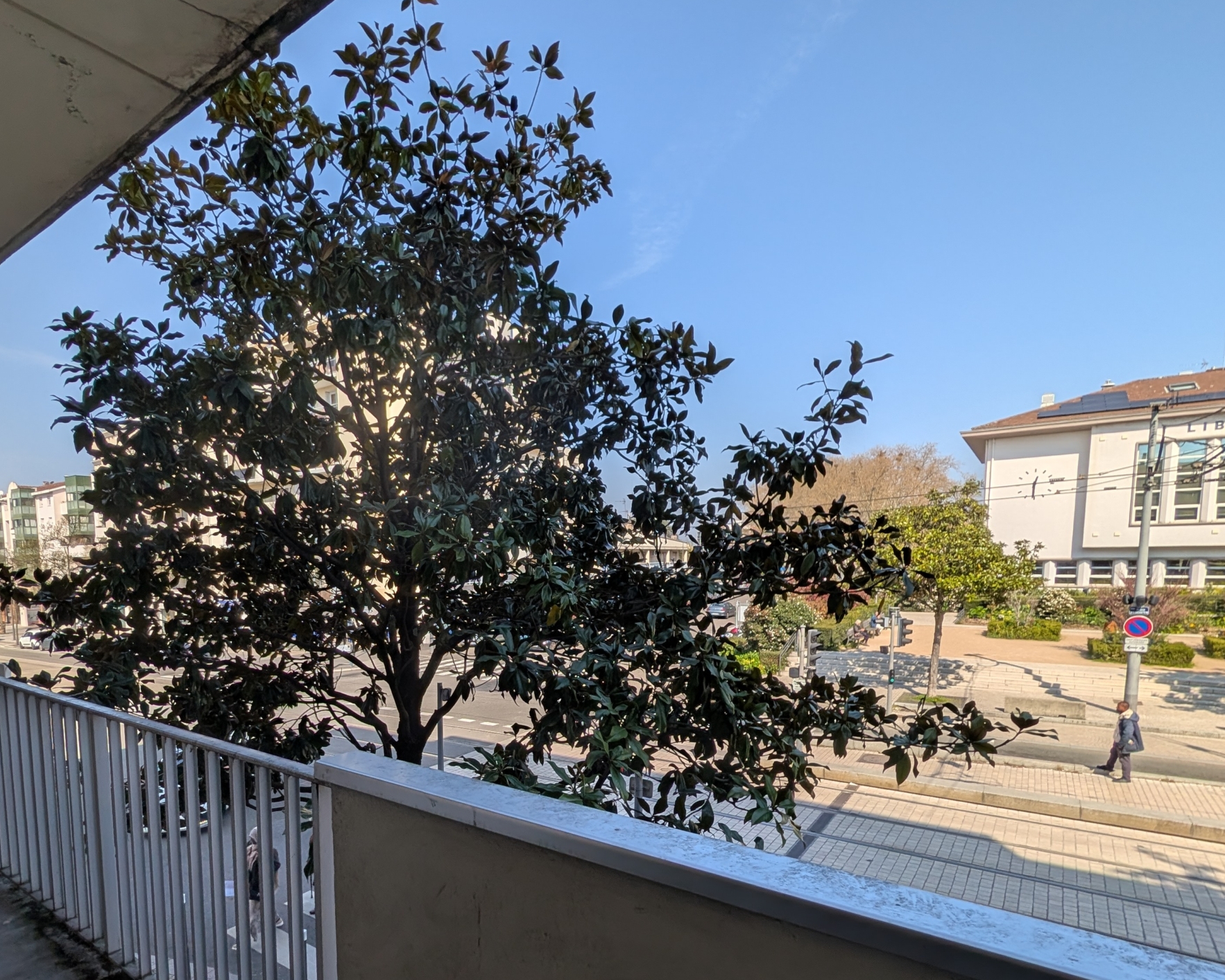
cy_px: 628
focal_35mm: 17
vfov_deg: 75.3
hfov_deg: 88.9
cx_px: 512
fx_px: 616
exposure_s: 1/2786
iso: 47
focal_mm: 2.02
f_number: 1.7
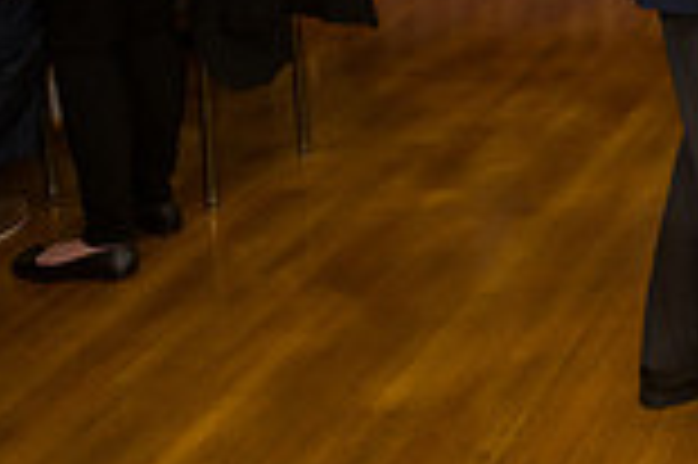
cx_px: 1252
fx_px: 1956
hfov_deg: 16.8
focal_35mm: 101
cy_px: -313
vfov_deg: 12.6
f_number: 4
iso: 1000
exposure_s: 1/125
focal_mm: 27
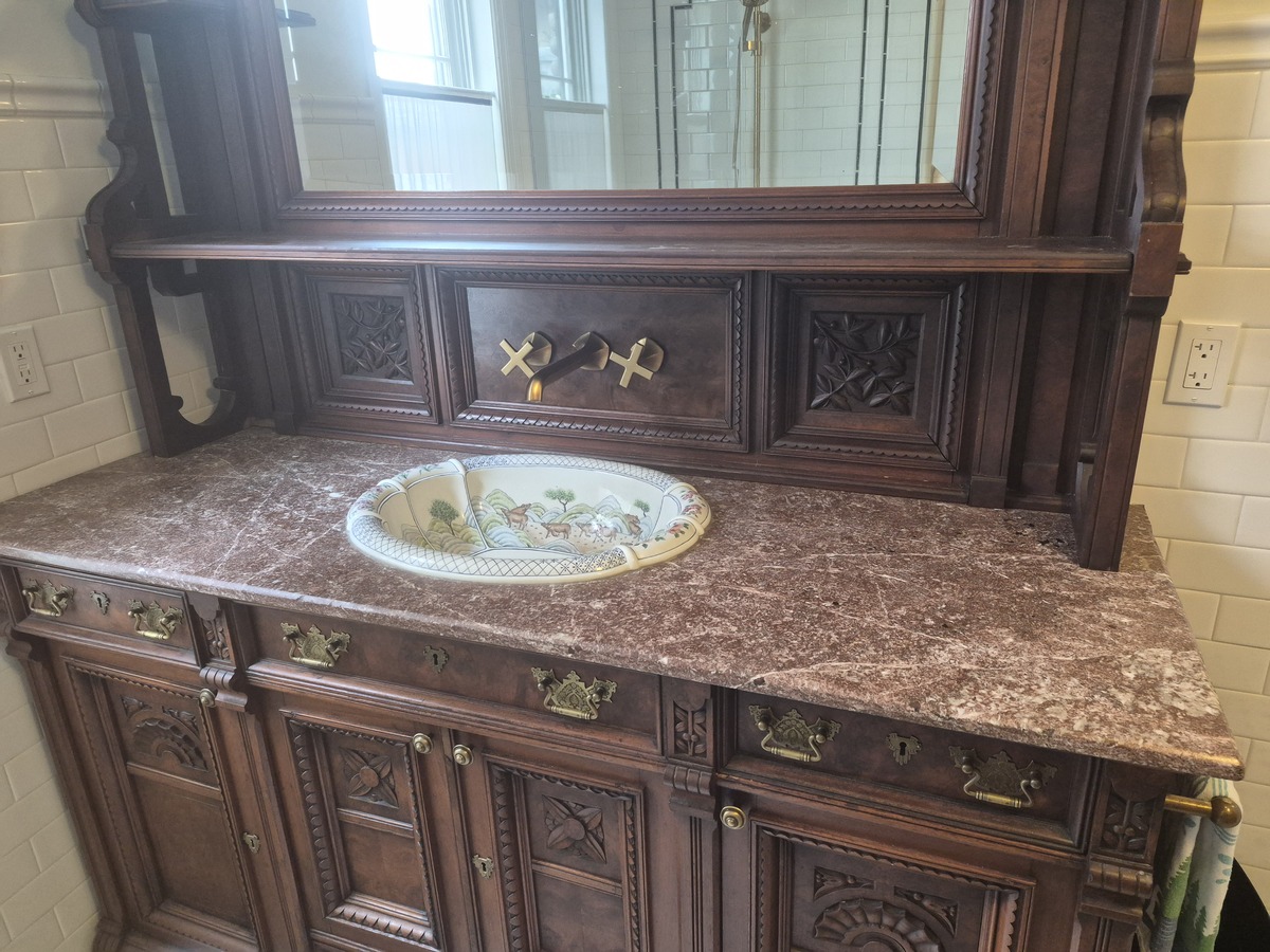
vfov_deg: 58.9
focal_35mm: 23
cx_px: 635
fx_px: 844
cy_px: 476
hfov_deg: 73.9
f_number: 1.8
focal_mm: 5.4
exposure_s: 1/120
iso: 800
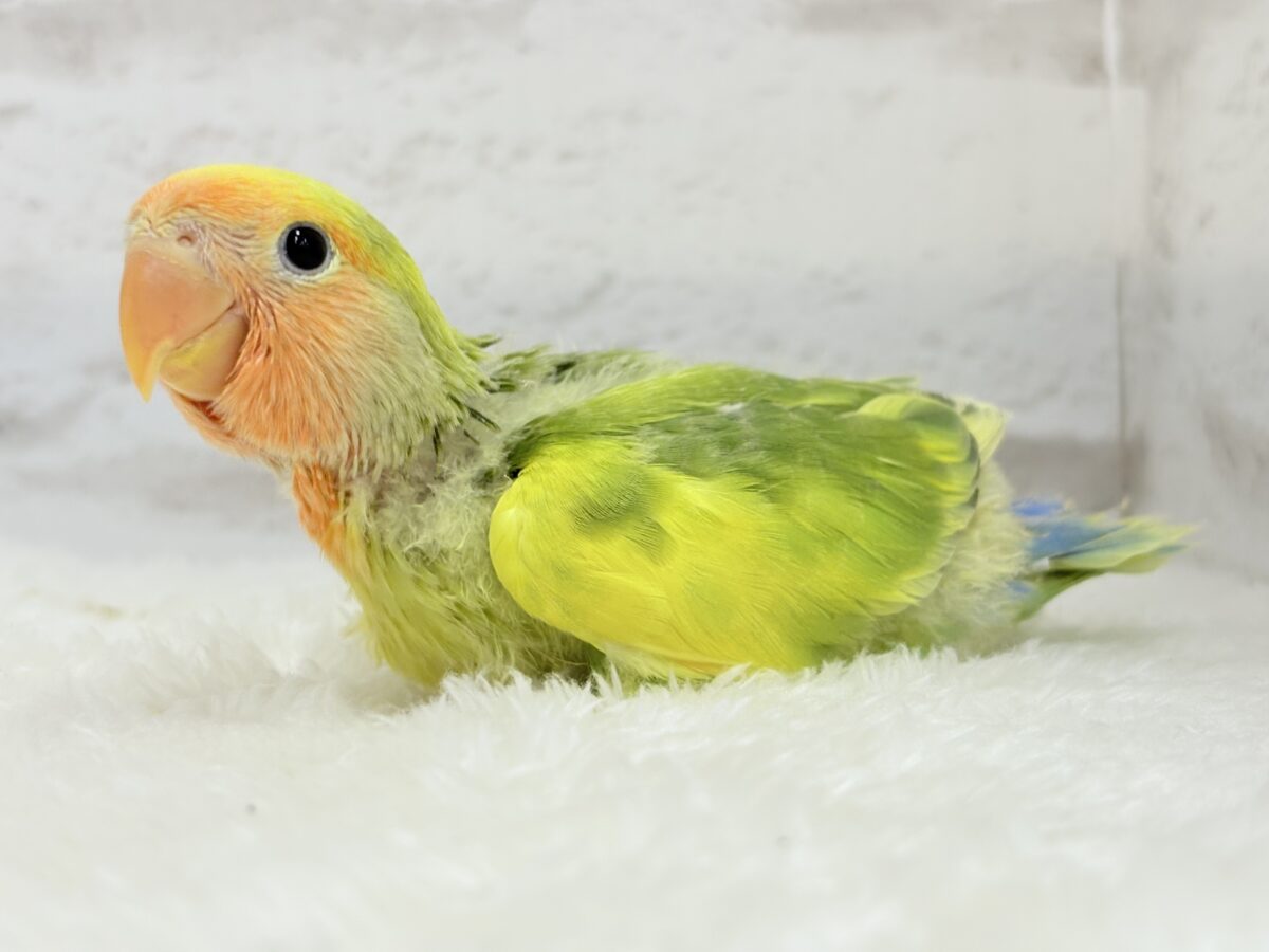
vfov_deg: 28.0
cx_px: 634
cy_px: 476
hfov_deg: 36.8
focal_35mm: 52
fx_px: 1906
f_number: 1.6
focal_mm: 5.96
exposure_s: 1/100
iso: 64
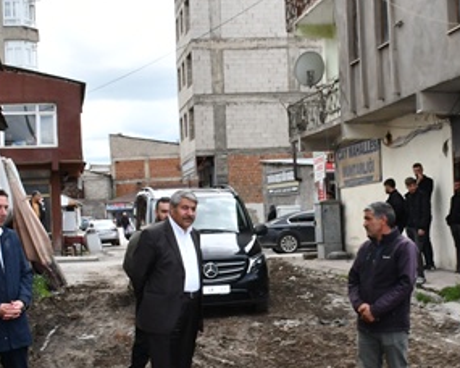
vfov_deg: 20.6
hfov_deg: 25.6
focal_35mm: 74
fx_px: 1007
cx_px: 308
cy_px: 239
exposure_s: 1/250
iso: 1250
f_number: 22
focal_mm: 20
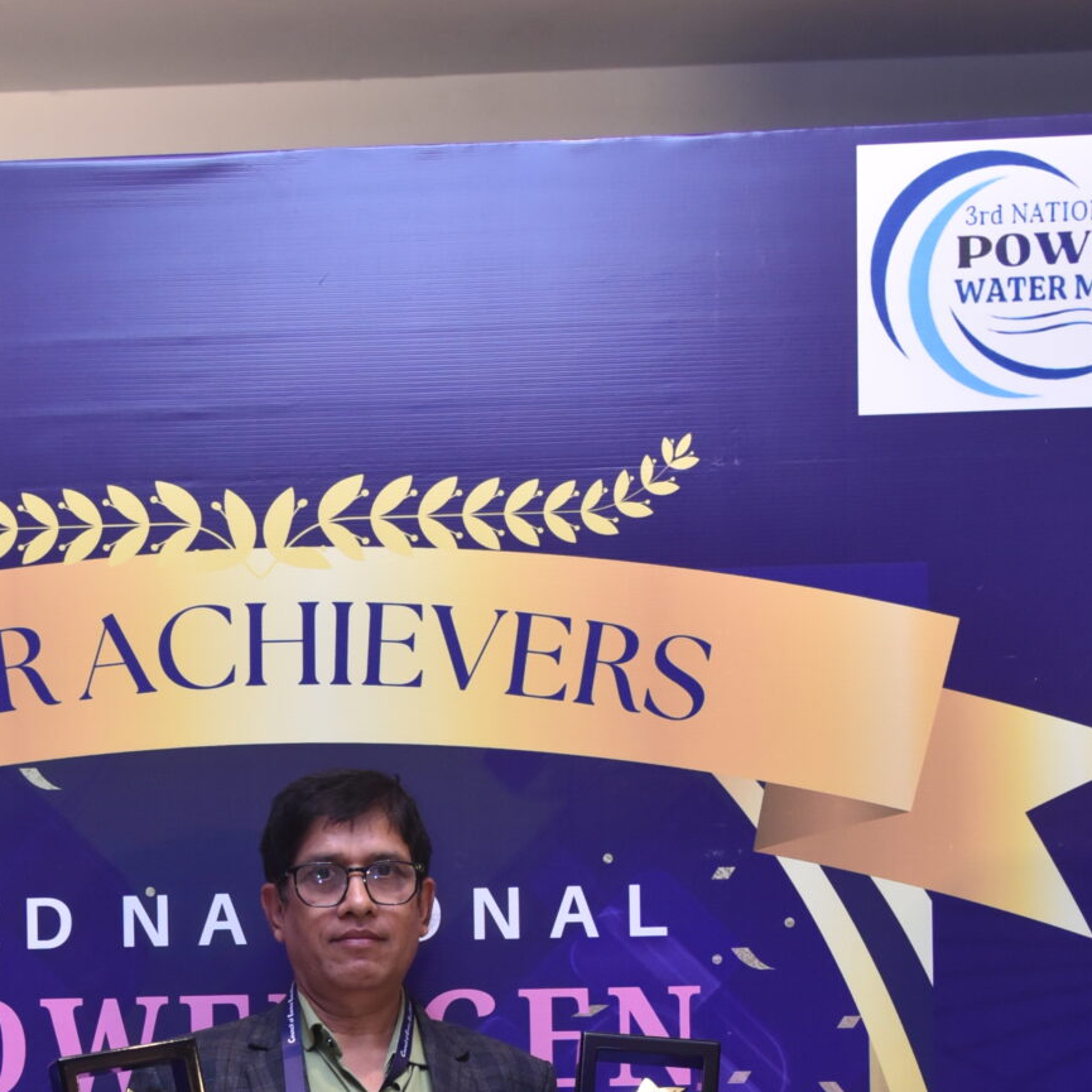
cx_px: 285
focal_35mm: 78
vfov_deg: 20.9
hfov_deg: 22.0
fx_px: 2784
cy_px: 1254
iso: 1600
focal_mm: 31
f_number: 4
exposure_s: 1/125
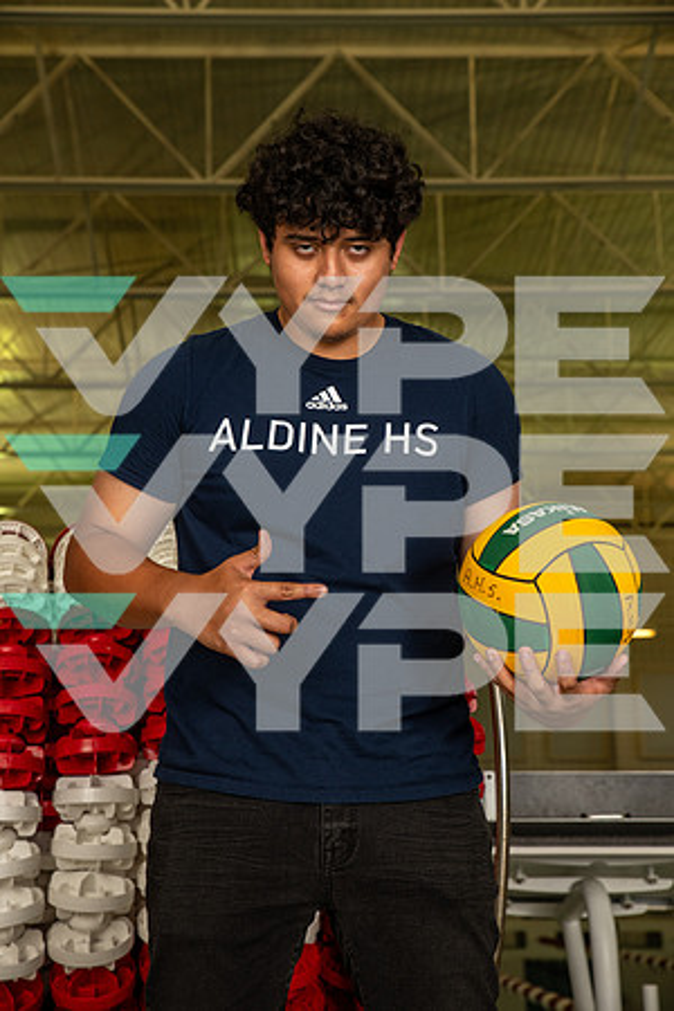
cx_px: 337
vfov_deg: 32.4
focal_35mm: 62
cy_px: 506
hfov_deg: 21.9
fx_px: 1741
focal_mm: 62
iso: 500
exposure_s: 1/250
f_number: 7.1
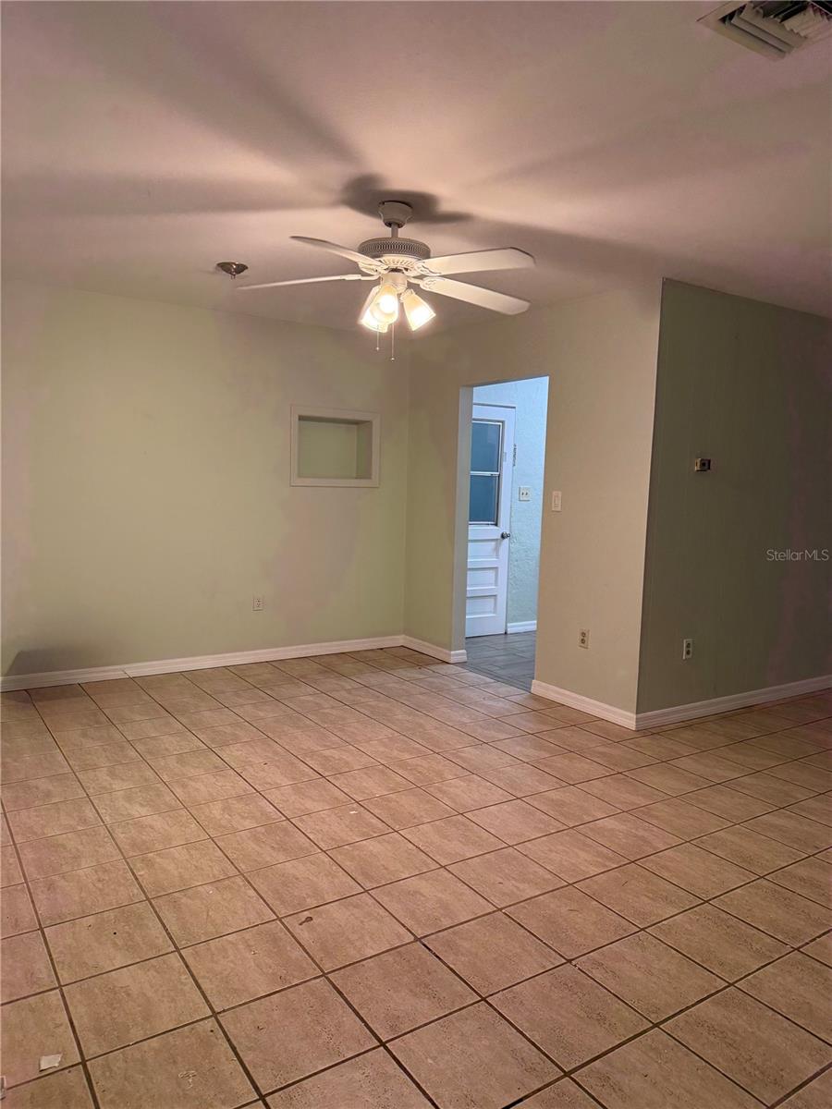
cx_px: 416
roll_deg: -0.4
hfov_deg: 56.8
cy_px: 554
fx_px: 769
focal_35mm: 24
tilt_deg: -6.3
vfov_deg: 71.6
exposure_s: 1/60
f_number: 1.78
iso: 200
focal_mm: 6.76
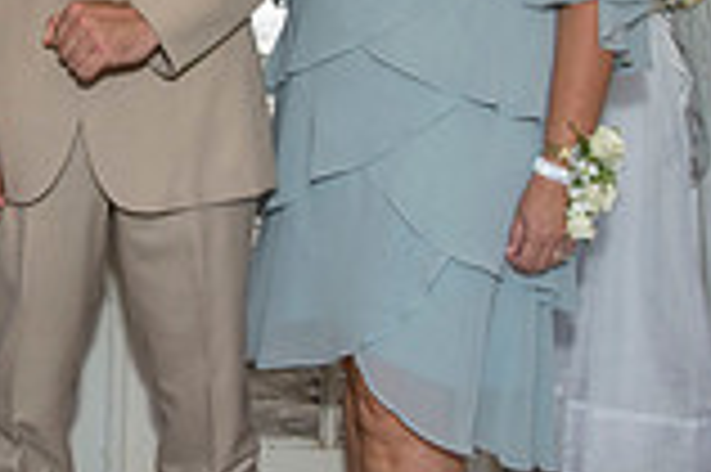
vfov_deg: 16.7
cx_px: 32
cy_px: 85
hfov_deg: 24.2
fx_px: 1598
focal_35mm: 81
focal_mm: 22
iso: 200
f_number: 3.2
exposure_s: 1/100
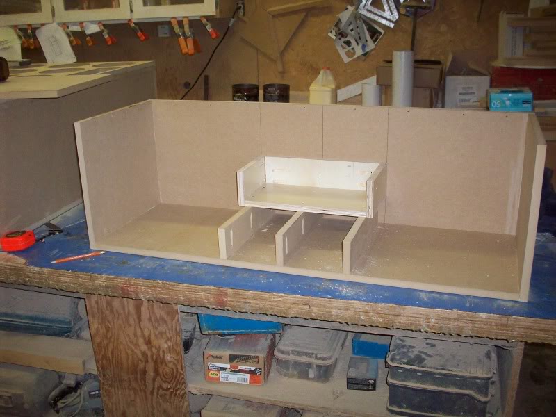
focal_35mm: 37
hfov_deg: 50.1
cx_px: 278
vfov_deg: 38.7
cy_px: 208
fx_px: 594
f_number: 2.8
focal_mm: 6.2
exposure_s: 1/64
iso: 200
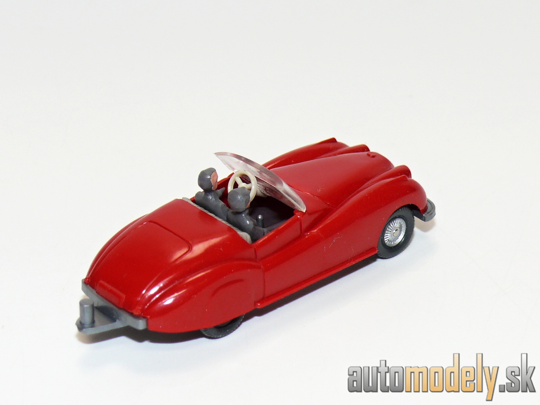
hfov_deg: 14.6
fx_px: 2106
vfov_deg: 11.0
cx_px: 270
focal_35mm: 135
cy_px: 202
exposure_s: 1/30
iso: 100
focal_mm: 16.2
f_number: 4
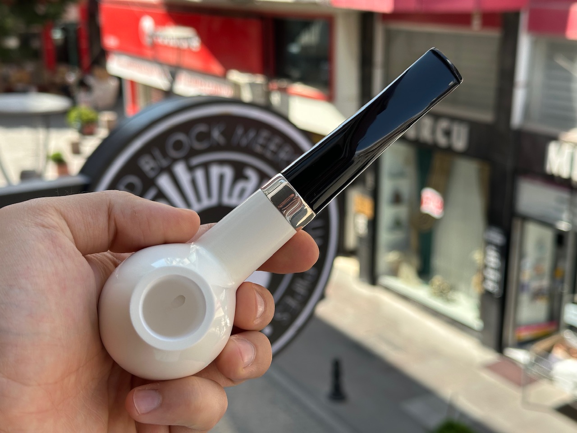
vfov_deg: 30.3
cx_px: 288
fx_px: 800
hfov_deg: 39.7
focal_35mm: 48
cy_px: 216
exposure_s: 1/1030
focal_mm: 6.86
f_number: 1.78
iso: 64
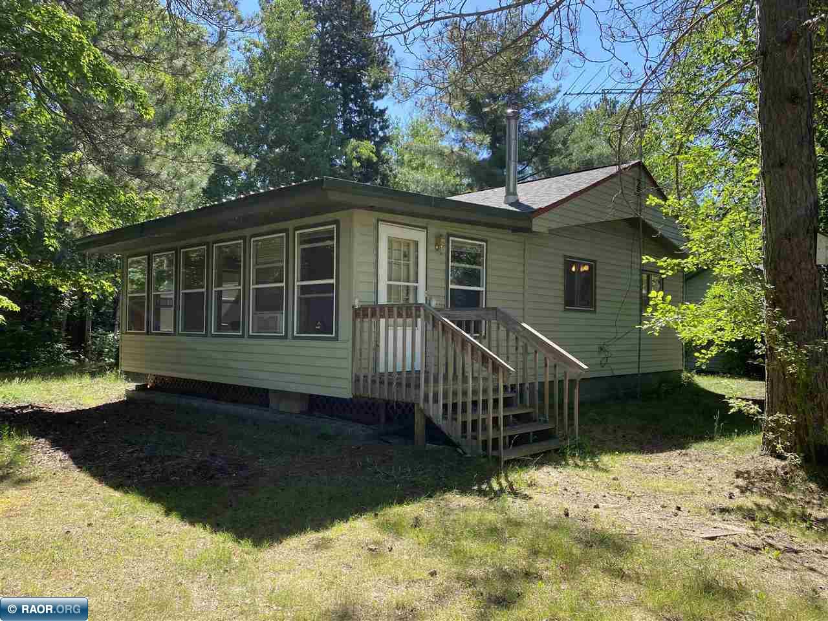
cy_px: 310
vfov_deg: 53.1
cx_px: 414
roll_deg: -1.3
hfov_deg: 67.3
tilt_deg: +1.9
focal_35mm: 26
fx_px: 622
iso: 32
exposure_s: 1/571
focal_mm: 4.25
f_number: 1.8
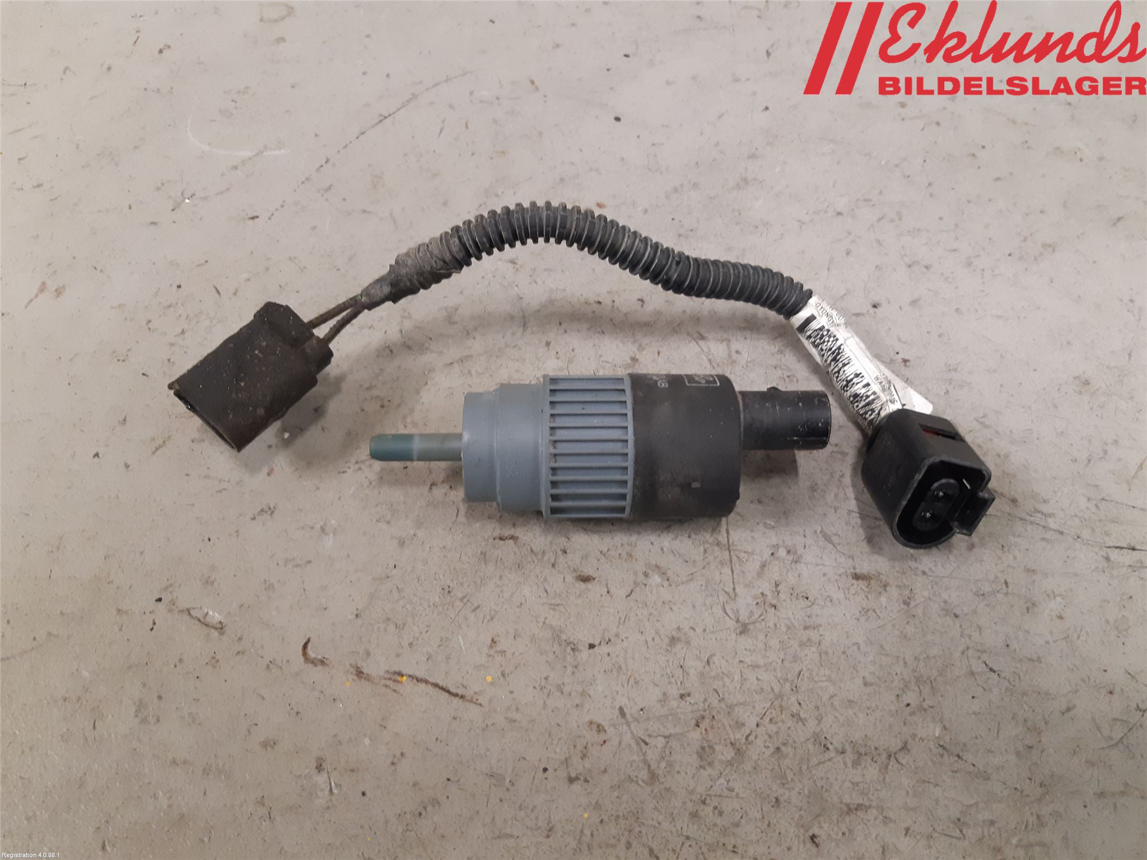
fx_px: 862
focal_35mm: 26
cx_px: 574
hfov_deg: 67.3
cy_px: 430
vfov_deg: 53.1
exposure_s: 1/50
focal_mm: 3.93
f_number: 1.7
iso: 250
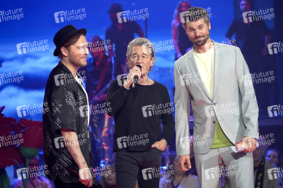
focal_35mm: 200
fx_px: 1571
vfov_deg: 6.9
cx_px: 142
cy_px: 94
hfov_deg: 10.3
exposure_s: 1/200
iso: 3200
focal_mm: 200
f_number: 5.6
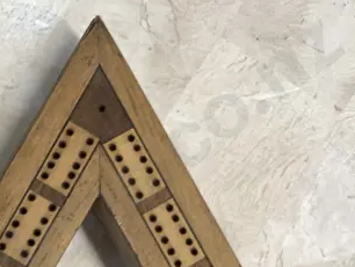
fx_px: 893
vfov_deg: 15.7
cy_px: 392
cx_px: -143
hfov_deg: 20.1
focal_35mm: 87
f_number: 1.8
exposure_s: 1/50
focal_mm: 4.25
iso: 50
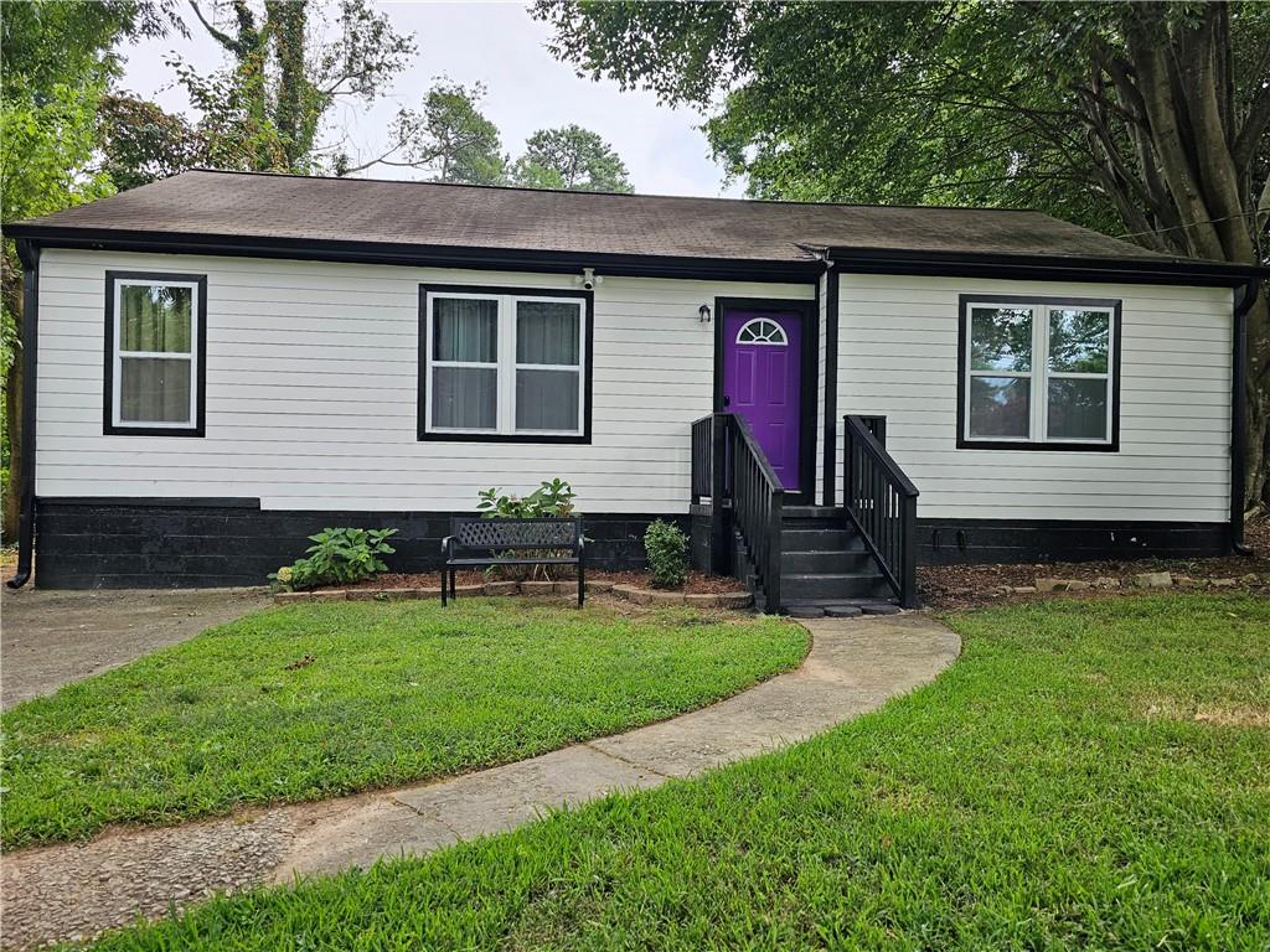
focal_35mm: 23
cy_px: 476
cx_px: 635
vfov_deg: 58.9
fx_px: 844
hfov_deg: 73.9
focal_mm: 6.3
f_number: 1.7
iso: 80
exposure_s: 1/180
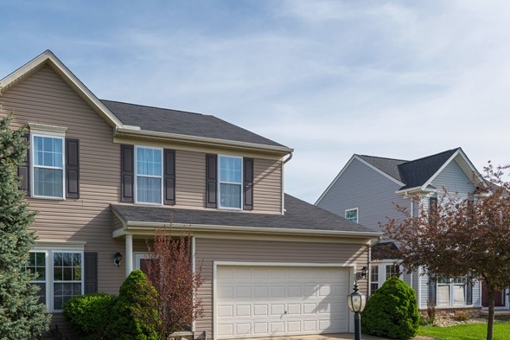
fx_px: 496
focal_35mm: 35
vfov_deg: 36.0
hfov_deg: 53.2
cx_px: 164
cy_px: 291
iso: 100
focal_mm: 19
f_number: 9
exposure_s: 1/200
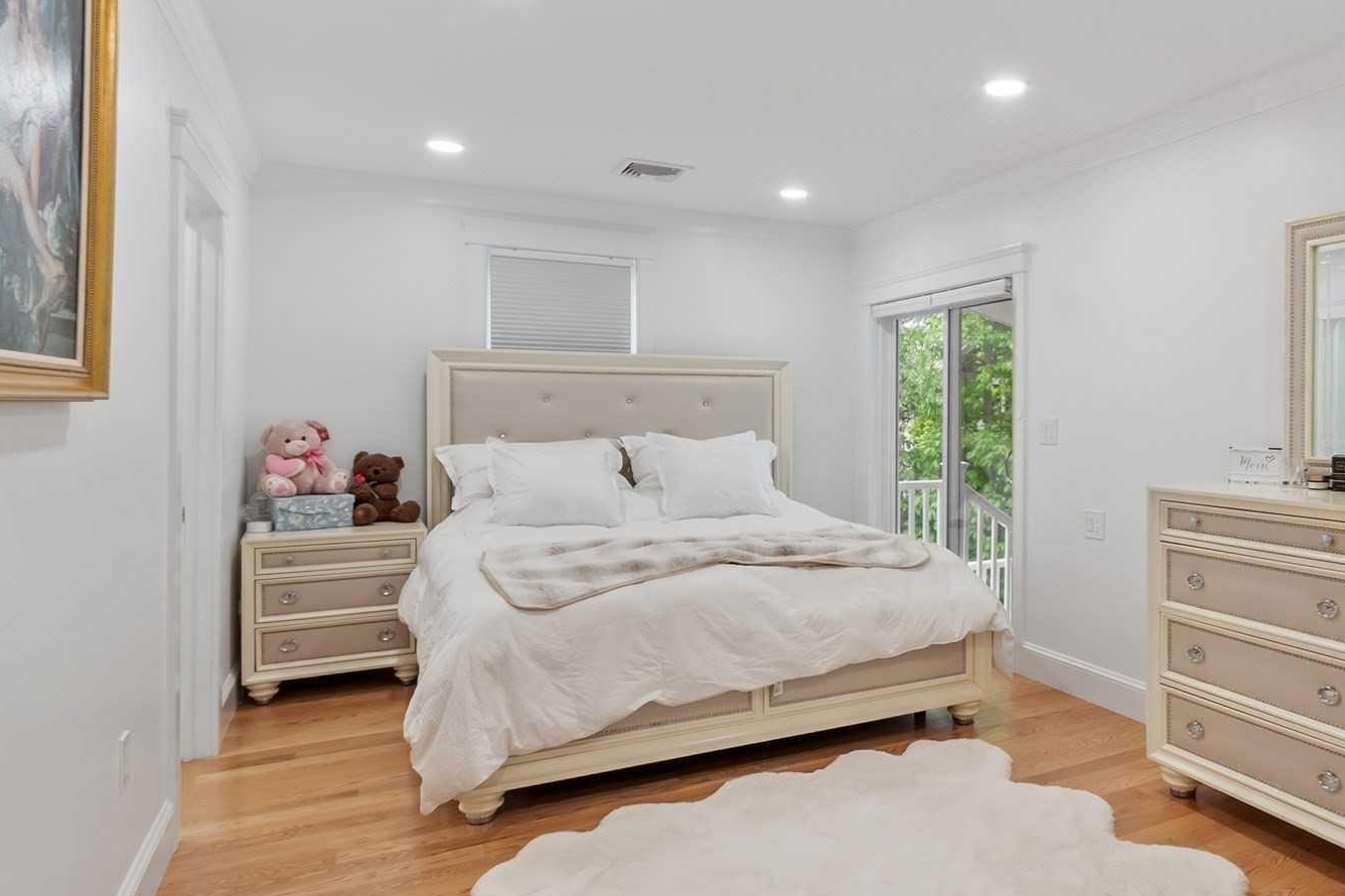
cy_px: 428
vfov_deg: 55.1
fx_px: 859
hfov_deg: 73.7
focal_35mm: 23
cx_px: 899
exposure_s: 1/2.5
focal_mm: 10
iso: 320
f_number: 8
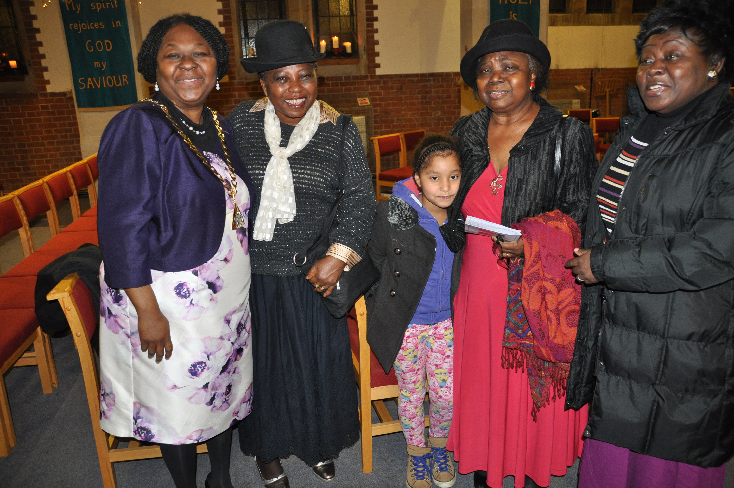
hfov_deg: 67.4
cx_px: 367
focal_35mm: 27
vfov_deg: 47.8
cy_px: 244
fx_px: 550
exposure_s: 1/60
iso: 800
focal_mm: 18
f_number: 3.5
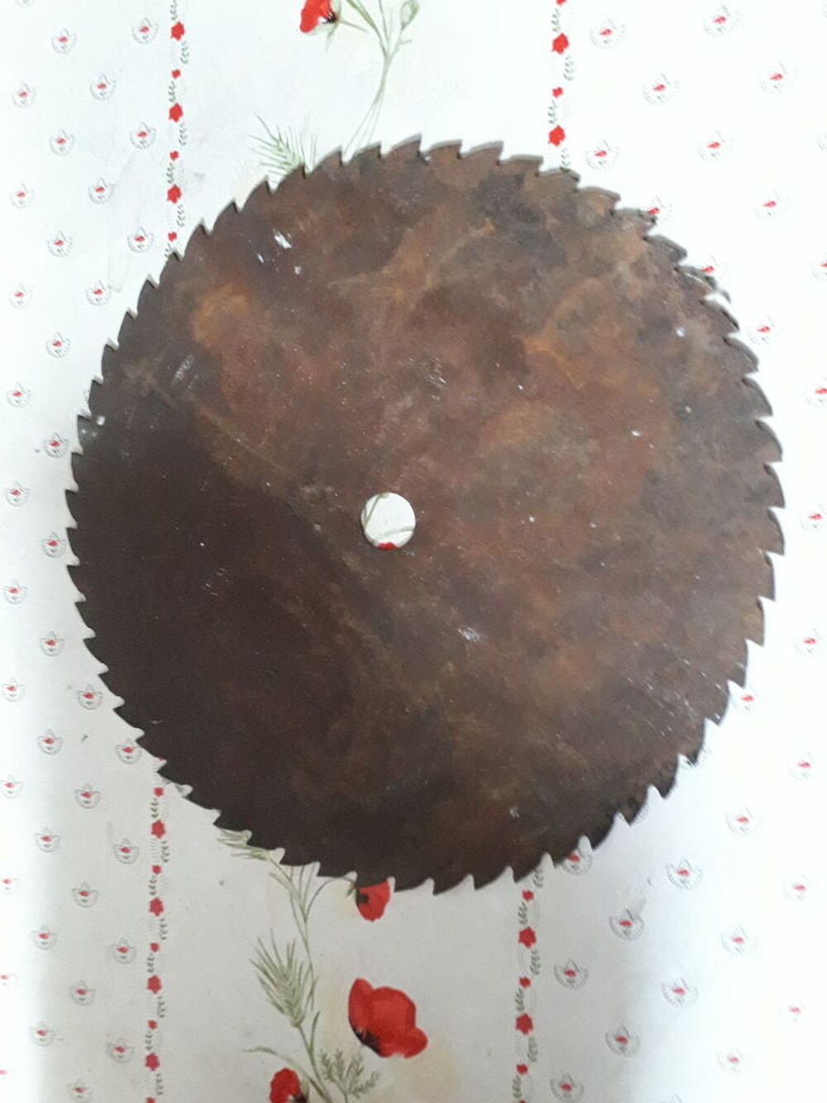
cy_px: 552
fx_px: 860
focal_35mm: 27
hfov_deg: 51.4
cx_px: 414
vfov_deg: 65.3
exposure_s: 1/20
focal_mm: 3.6
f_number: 1.9
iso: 640
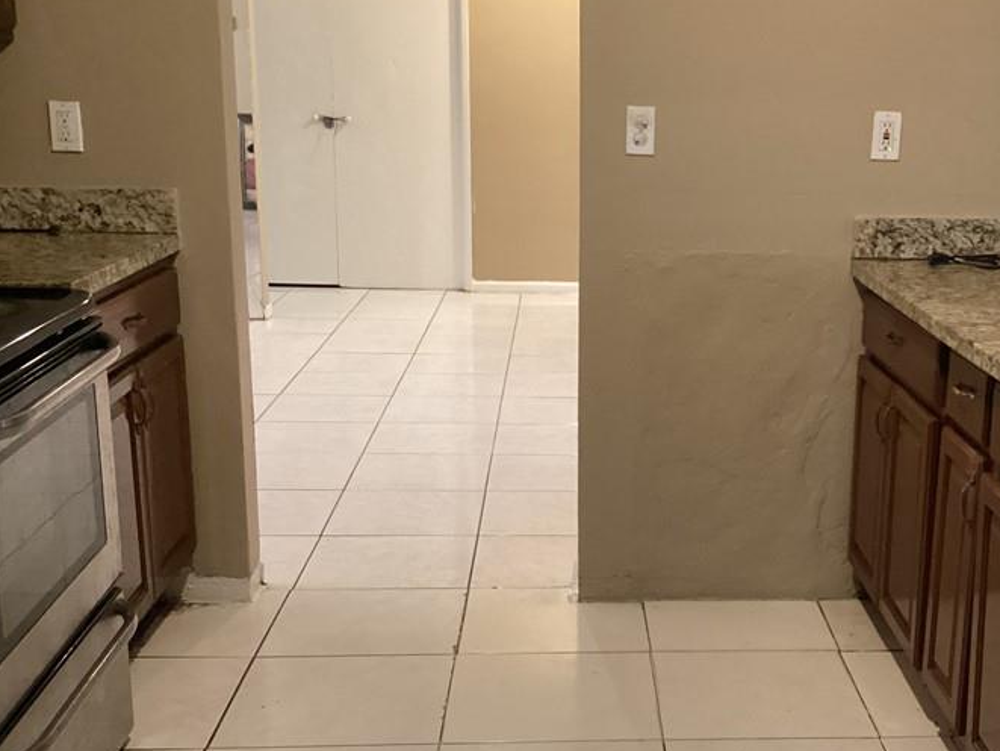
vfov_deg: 30.2
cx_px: 697
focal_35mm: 48
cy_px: 444
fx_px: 1387
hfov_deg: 39.0
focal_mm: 3.3
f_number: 2.4
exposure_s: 1/30
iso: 400
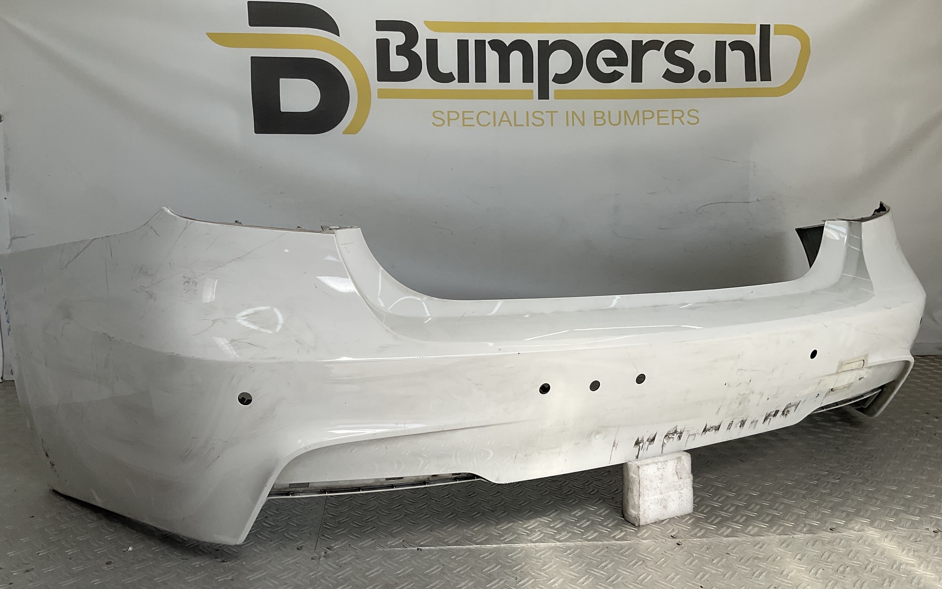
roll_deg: +1.2
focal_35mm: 31
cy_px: 303
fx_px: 796
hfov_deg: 61.2
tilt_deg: -8.4
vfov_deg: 40.6
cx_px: 471
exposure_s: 1/719
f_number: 1.8
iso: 16
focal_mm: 3
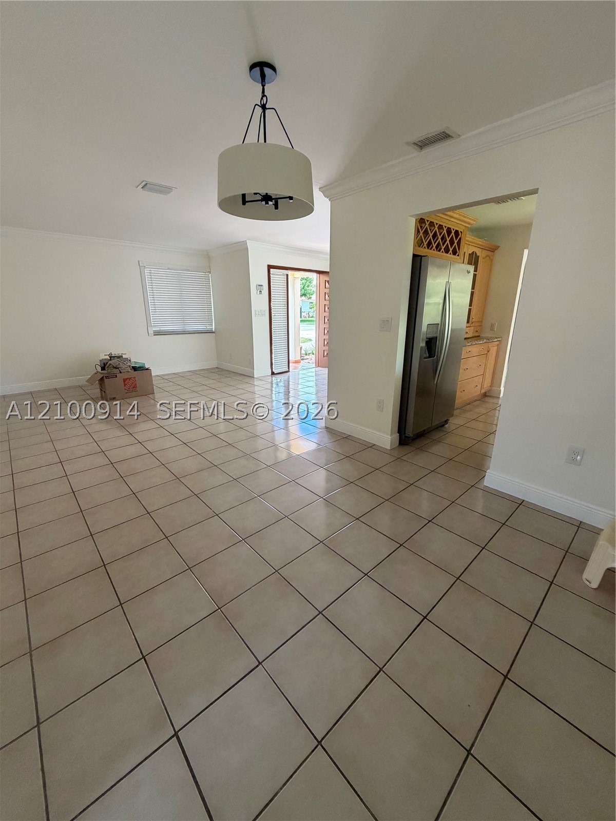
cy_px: 410
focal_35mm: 14
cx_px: 308
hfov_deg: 85.7
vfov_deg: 102.1
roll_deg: -0.5
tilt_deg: -17.6
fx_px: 332
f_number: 2.2
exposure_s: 1/111
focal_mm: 2.22
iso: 320
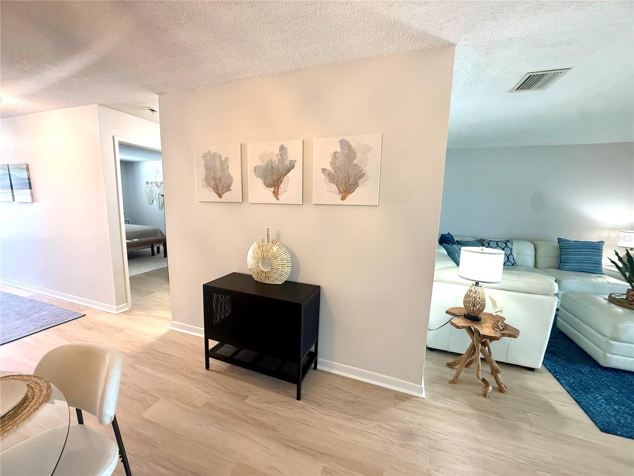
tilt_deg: -8.1
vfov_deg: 85.7
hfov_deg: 102.1
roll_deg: -1.4
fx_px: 256
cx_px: 317
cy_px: 238
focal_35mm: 14
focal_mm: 2.22
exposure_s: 1/120
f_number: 2.2
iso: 320
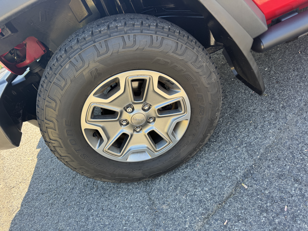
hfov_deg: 71.6
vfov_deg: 56.8
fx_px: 214
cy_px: 116
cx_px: 154
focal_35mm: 24
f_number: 1.78
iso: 64
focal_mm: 6.76
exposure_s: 1/164
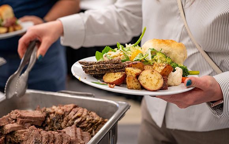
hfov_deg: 31.9
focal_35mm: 64
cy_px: 82
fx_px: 400
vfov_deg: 20.5
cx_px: 104
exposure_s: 1/200
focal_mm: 40
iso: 1000
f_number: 2.8
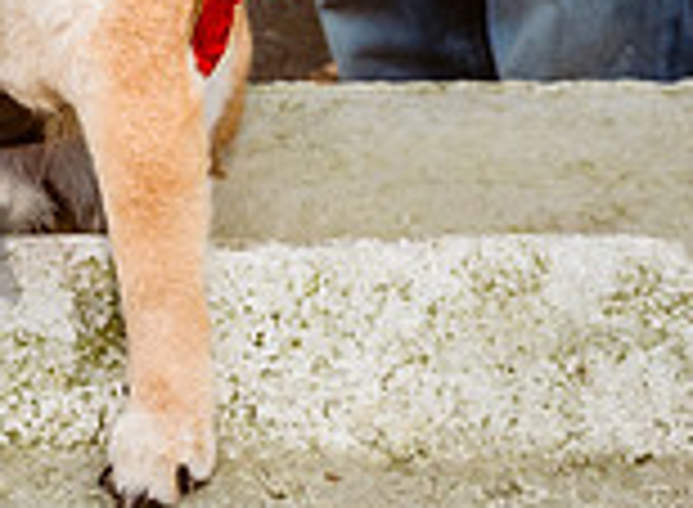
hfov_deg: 15.2
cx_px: -92
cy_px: -408
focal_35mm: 127
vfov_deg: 10.8
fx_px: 2523
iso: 1000
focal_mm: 26
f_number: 5
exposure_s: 1/640
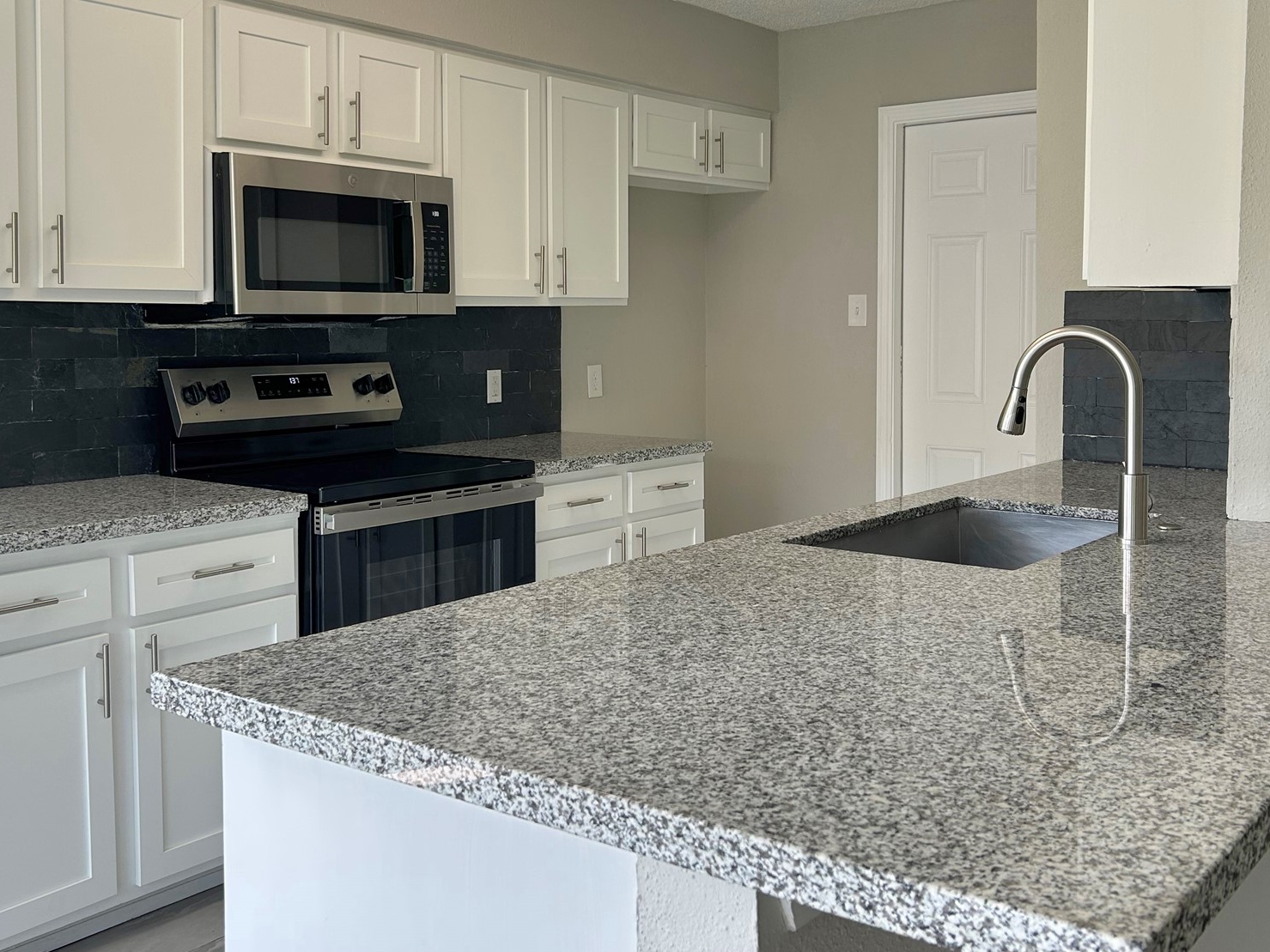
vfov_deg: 39.5
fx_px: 1321
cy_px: 398
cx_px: 617
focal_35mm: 36
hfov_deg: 51.4
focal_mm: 5.7
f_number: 1.5
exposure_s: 1/173
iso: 40
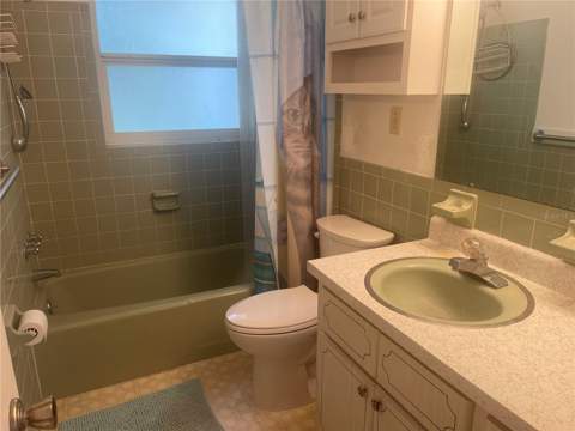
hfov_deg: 69.4
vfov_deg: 54.9
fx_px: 415
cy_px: 216
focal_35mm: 25
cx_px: 288
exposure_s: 1/120
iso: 80
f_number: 1.6
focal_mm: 5.1
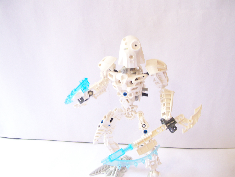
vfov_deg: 39.7
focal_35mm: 36
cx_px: 118
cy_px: 88
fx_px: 244
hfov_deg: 51.4
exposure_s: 1/19.3
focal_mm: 6
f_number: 2.7
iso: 80
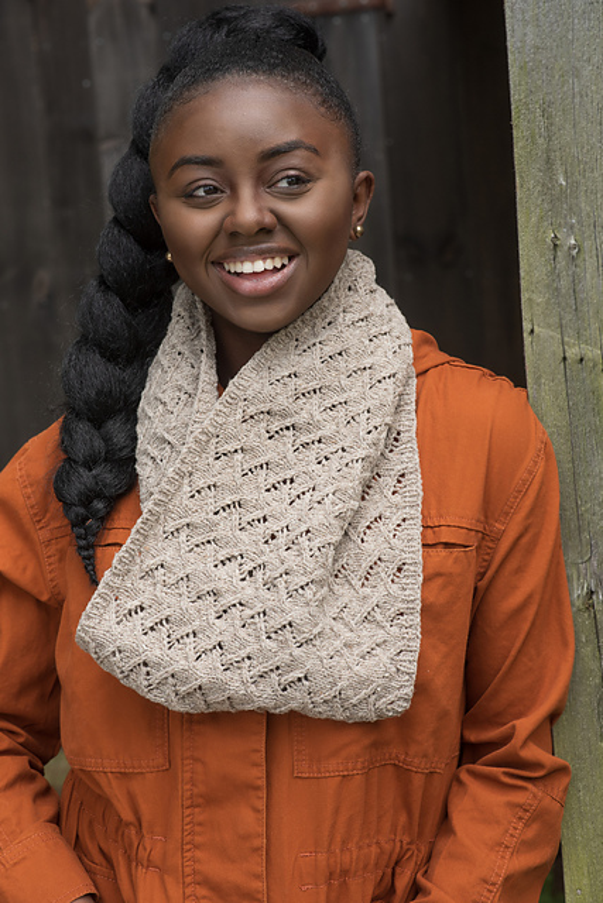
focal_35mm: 85
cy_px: 452
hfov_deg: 16.1
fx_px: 2134
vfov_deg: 23.9
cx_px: 302
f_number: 10
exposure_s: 1/200
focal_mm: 85
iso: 500
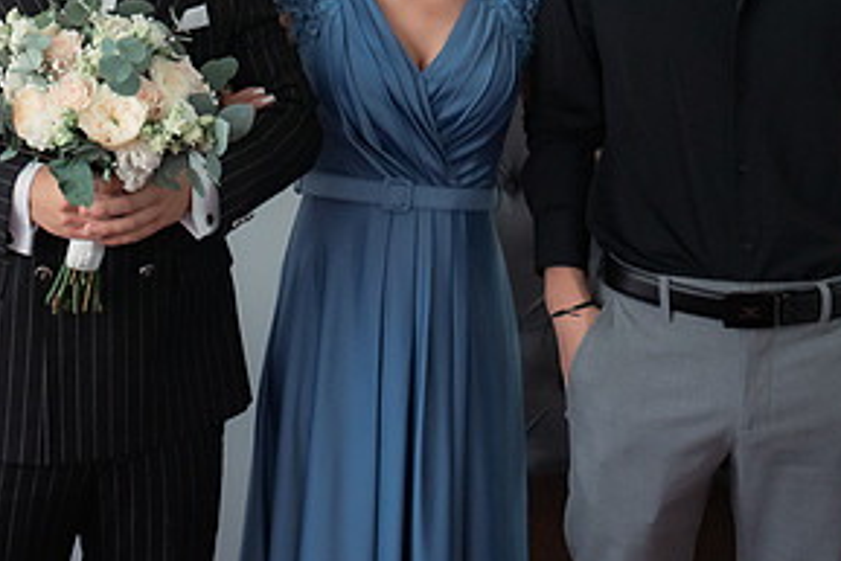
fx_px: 1846
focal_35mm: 79
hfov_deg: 25.0
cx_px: 119
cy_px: 37
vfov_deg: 17.0
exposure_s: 1/160
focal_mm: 30
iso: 1600
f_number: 2.8
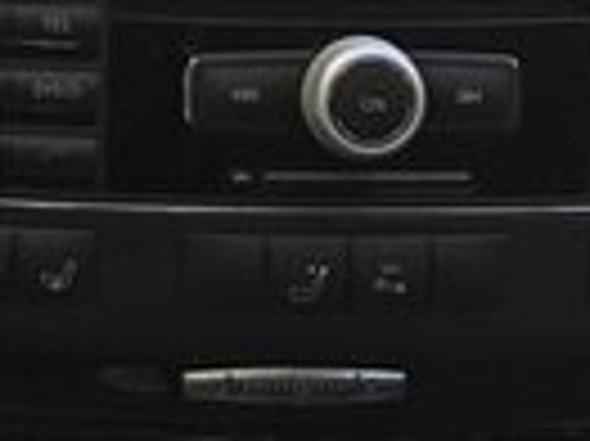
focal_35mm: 141
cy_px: -439
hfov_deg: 12.5
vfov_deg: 9.8
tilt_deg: -21.3
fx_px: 2401
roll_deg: -0.8
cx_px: -545
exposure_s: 1/100
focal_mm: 3.99
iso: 25
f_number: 1.8
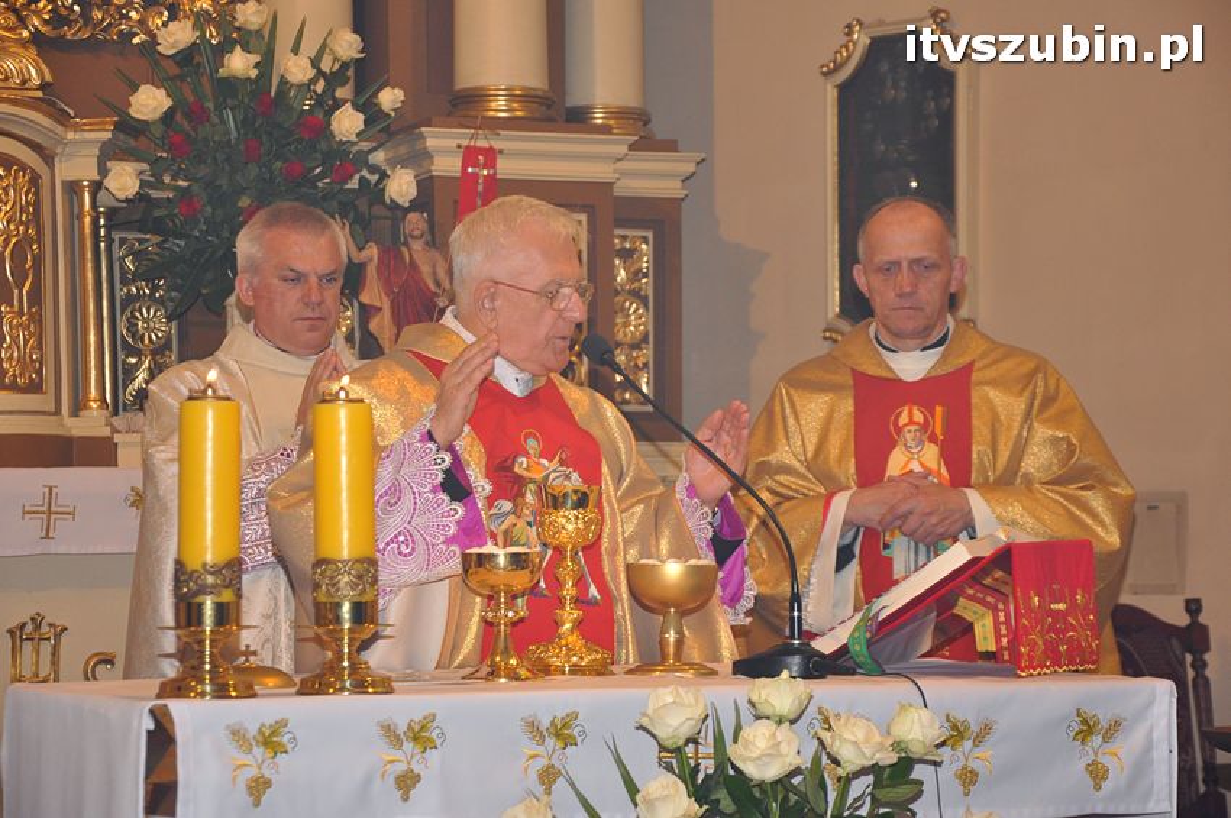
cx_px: 616
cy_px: 409
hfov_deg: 18.2
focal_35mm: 112
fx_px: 3843
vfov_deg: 12.2
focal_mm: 75
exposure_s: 1/60
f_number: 5.6
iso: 800
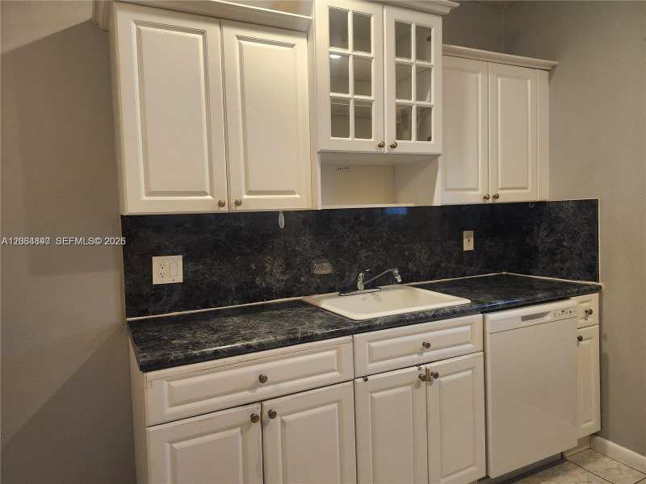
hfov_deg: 73.9
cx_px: 323
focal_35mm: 23
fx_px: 429
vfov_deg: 58.9
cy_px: 242
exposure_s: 1/120
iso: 640
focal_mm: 5.54
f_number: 1.8
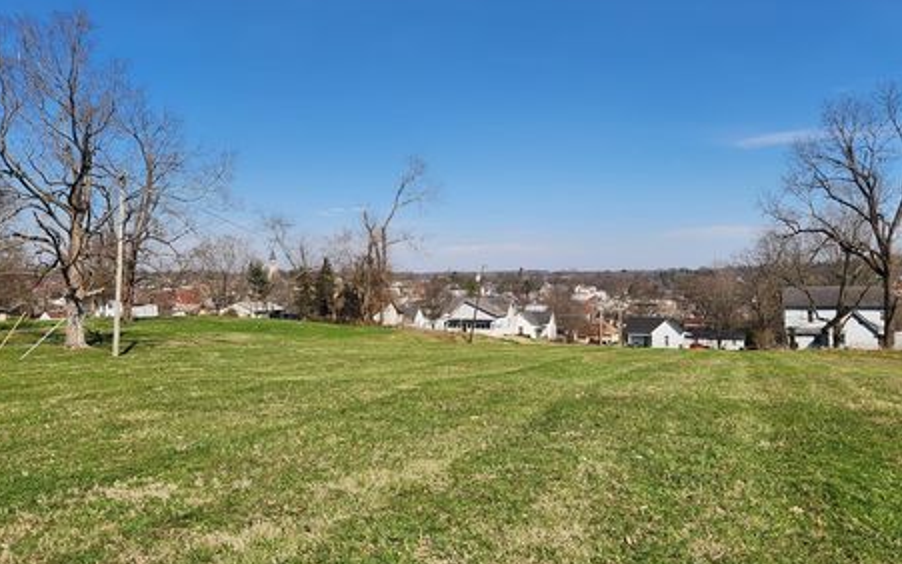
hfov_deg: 68.4
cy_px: 305
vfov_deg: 46.0
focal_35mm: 27
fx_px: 664
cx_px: 444
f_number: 1.8
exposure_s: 1/2151
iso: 20
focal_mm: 5.4
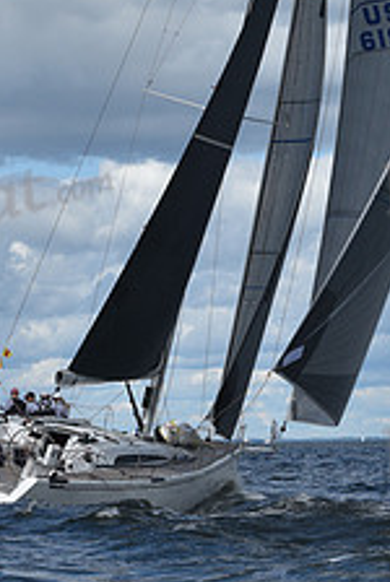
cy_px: 49
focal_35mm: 181
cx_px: 248
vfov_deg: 11.3
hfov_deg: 7.6
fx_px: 2932
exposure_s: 1/1000
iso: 250
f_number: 10
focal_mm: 70
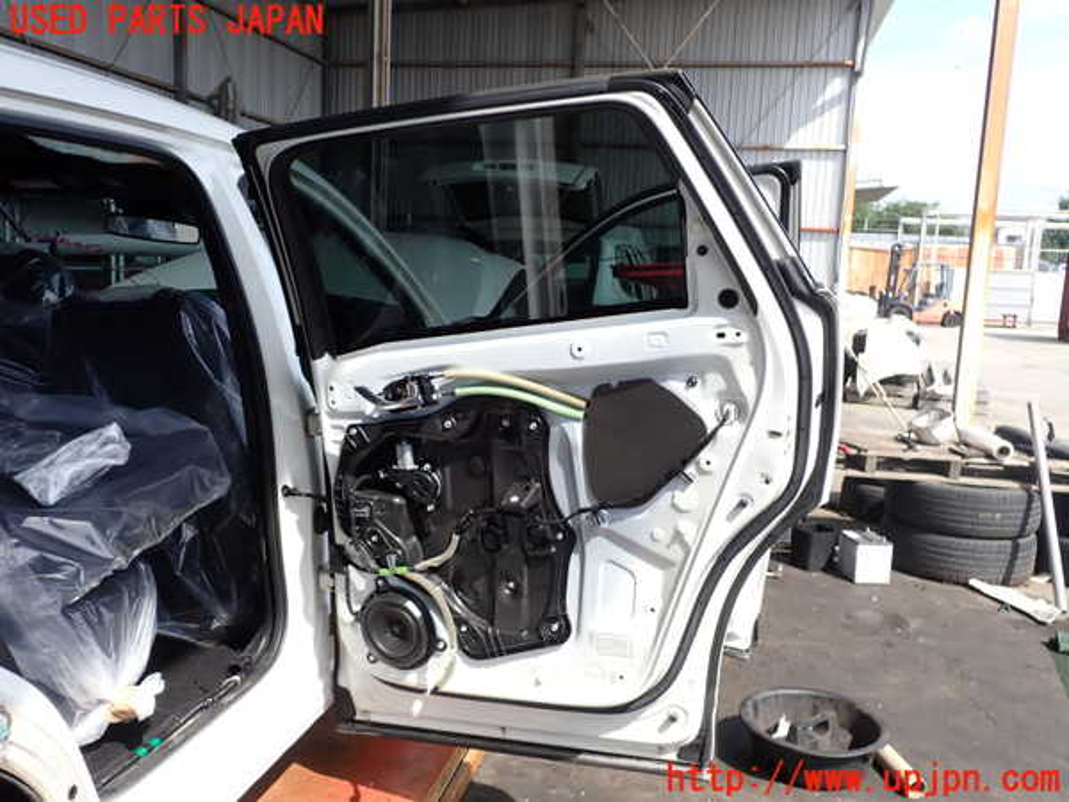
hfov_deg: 60.0
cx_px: 534
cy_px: 401
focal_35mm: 30
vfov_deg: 46.8
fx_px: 926
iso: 100
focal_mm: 5.4
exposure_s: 1/400
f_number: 3.2
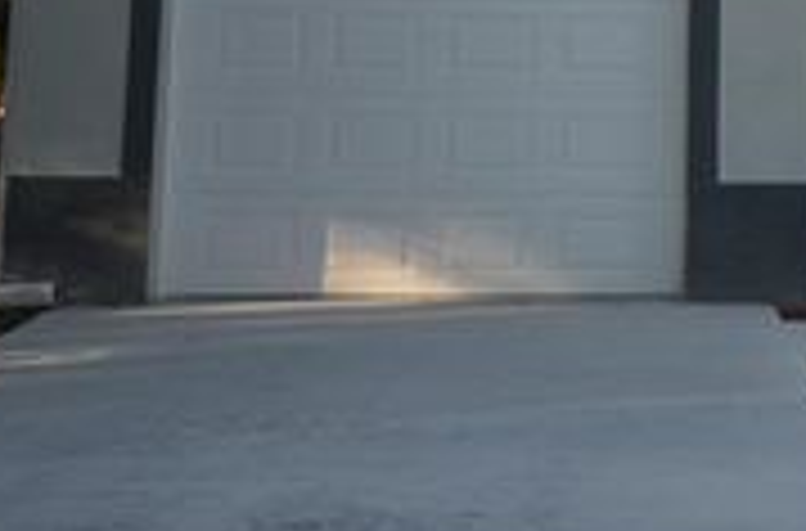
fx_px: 1874
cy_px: -178
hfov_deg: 23.4
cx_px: 770
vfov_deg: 15.3
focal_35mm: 84
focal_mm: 20
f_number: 5.6
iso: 125
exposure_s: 1/125
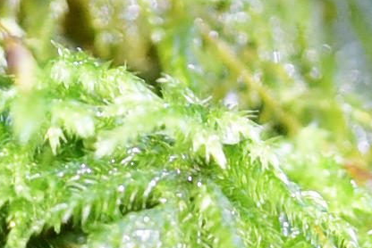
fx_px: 1334
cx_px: 36
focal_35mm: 129
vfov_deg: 10.3
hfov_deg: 15.7
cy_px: -131
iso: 640
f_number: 3.5
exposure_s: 1/125
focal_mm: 35
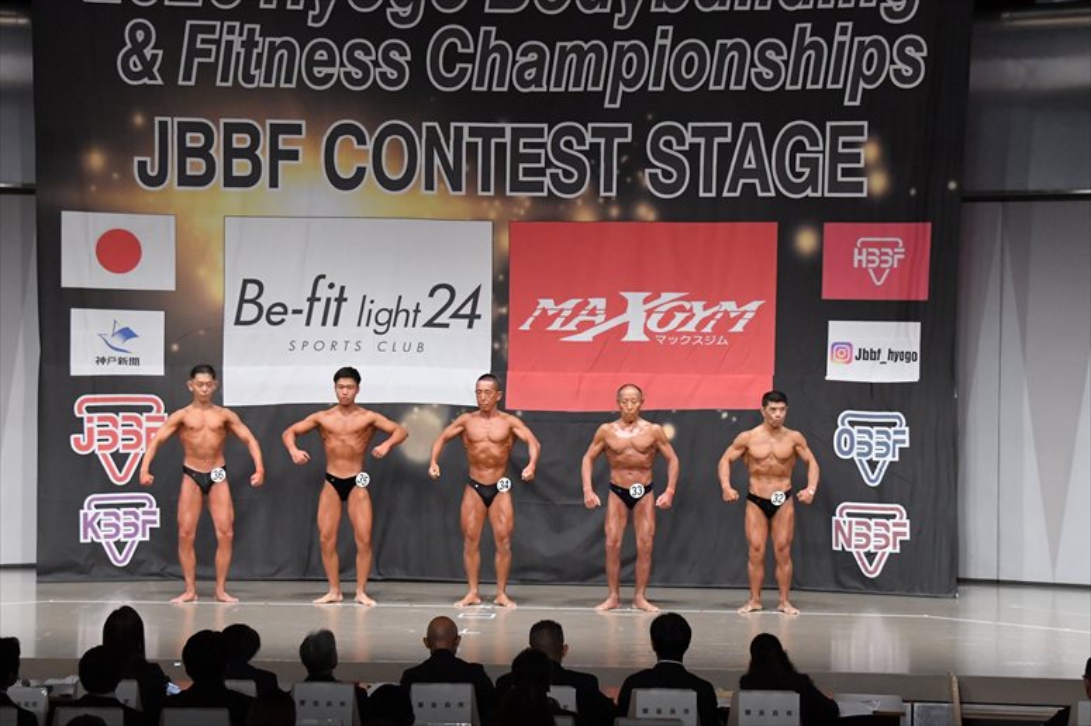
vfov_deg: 16.2
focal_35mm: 84
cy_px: 363
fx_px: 2544
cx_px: 546
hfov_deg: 24.2
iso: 6400
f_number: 5.6
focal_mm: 56
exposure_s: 1/400
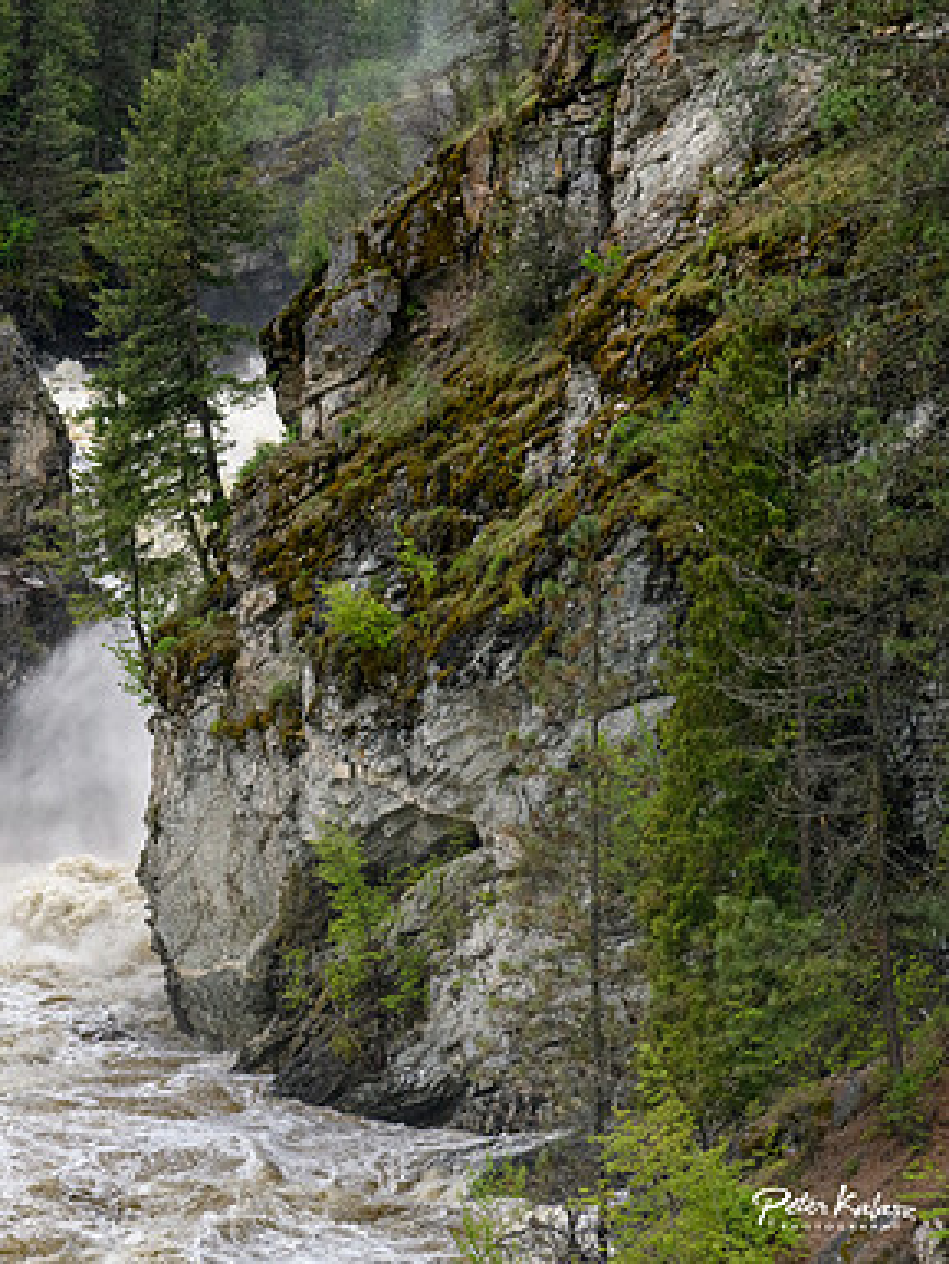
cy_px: 632
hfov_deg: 10.2
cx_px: 0
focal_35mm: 145
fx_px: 5297
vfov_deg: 13.6
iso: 3200
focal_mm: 100
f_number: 8
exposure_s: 1/1600
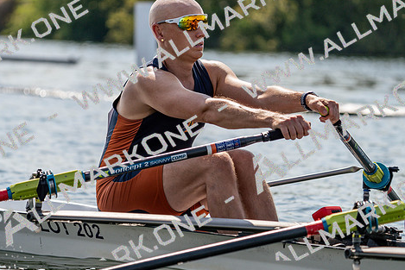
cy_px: 113
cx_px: 179
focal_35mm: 281
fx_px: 3162
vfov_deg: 4.9
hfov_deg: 7.3
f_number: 5.6
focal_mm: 227
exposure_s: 1/1600
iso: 200
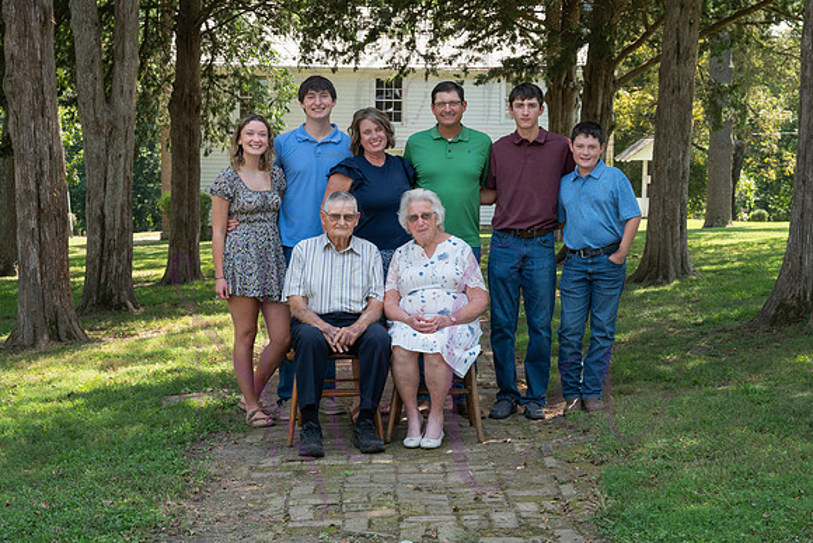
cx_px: 406
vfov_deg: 23.8
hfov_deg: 35.0
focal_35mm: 57
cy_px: 272
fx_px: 1287
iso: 400
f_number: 8
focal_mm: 57
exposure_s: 1/125
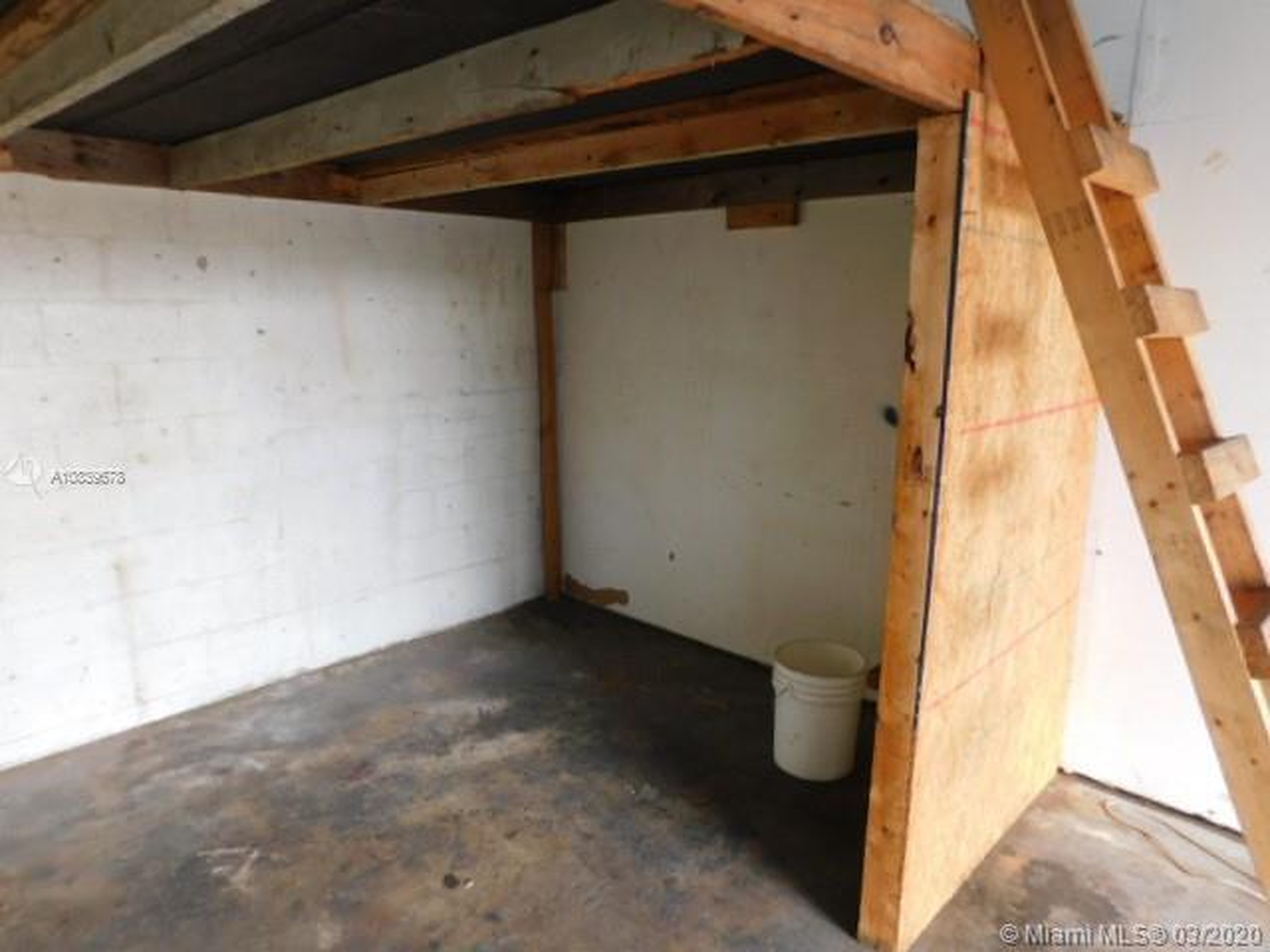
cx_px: 635
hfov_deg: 73.9
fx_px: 844
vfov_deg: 58.9
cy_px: 476
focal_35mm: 23
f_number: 3
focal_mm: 4
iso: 125
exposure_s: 1/50
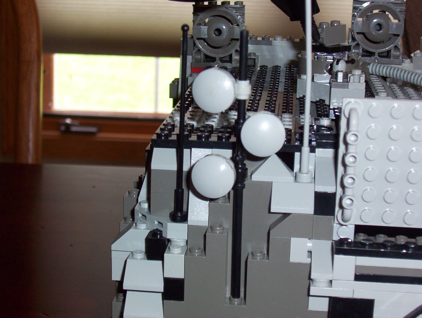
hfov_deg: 30.2
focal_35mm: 64
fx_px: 782
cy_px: 159
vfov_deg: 23.0
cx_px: 211
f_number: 3.54
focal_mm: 9.98
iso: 140
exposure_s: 1/46.6
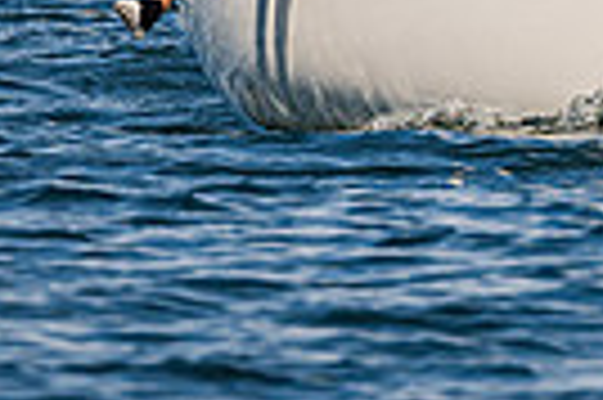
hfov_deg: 1.1
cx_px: 397
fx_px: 31033
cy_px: -433
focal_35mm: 1855
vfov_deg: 0.7
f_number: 5.3
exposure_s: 1/3200
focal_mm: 320
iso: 320
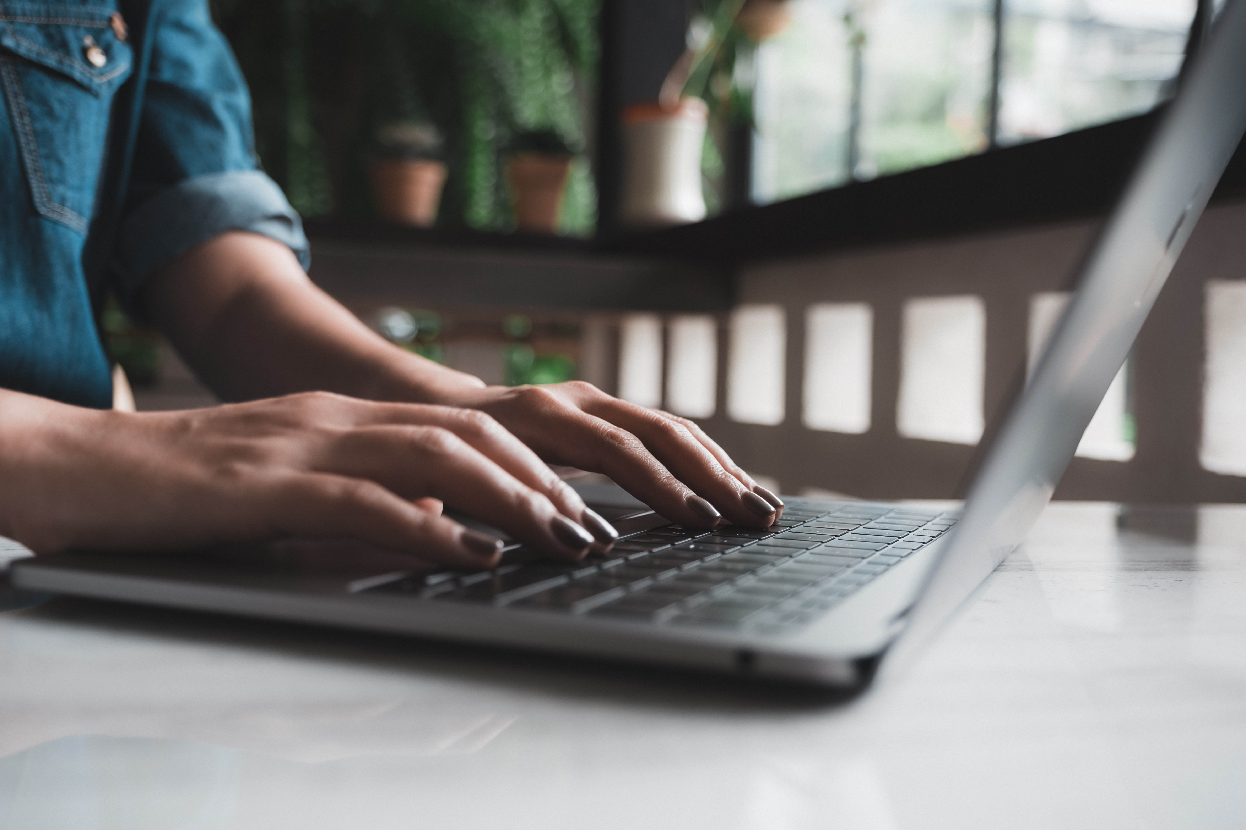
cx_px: 623
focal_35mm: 37
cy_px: 415
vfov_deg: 35.9
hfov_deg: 51.9
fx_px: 1281
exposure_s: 1/125
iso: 200
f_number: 2.8
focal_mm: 24.9
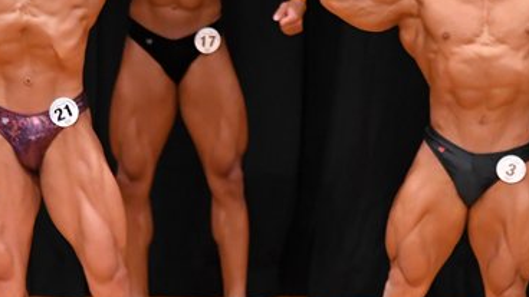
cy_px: 132
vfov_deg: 1.9
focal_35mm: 628
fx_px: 8809
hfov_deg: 3.4
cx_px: 242
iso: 4000
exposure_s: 1/400
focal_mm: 190
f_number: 5.6
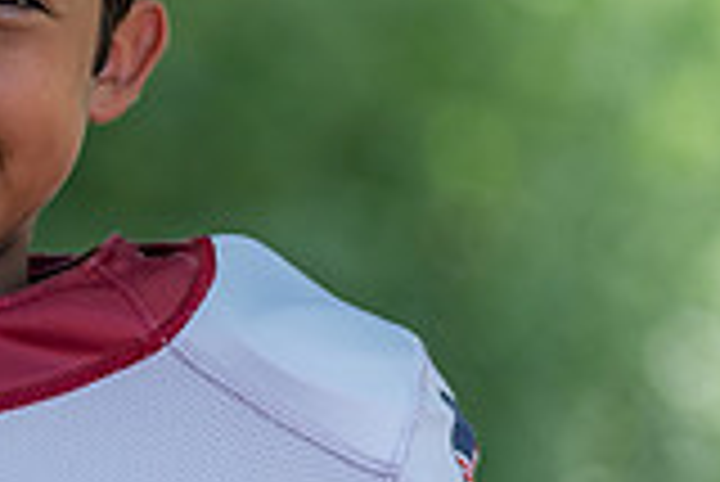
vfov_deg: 3.3
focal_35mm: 413
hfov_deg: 5.0
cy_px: 358
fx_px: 8267
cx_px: -81
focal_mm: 114
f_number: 2.8
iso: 160
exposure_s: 1/320
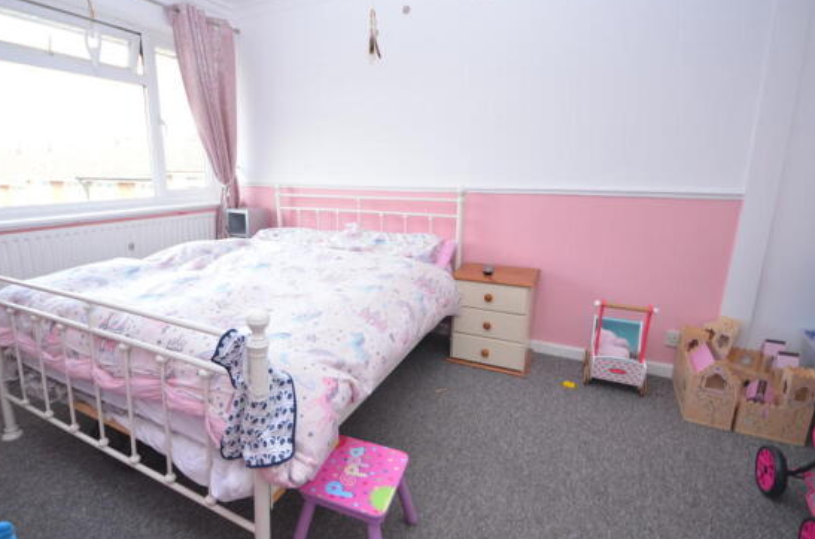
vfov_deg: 67.1
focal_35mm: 18
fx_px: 407
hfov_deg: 89.0
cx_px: 328
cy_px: 258
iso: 400
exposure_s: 1/60
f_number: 4
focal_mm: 10
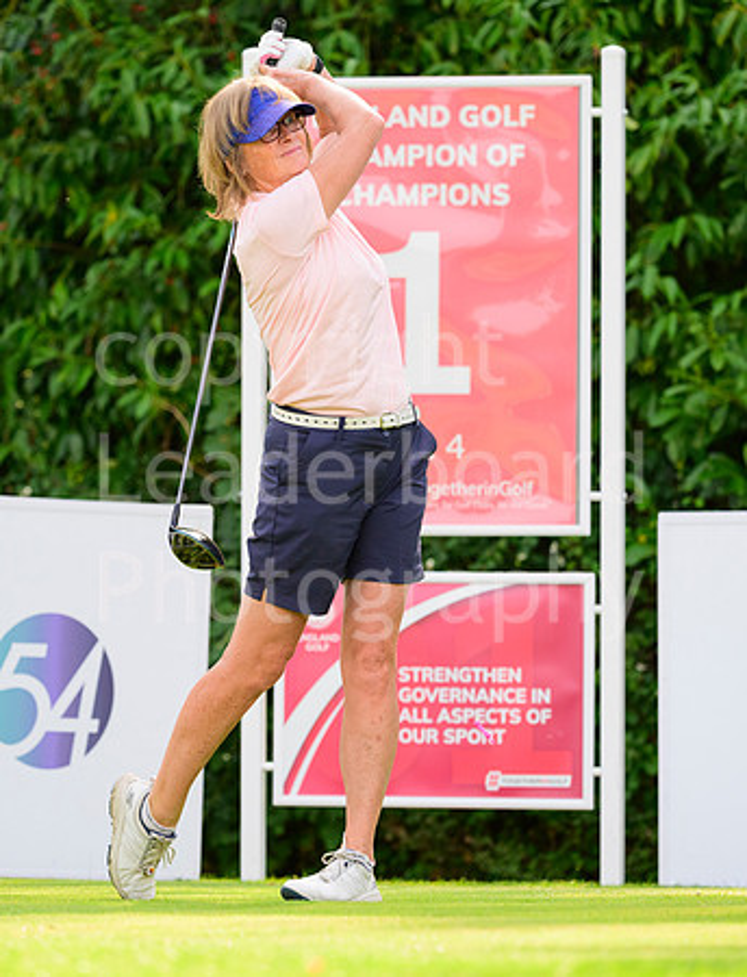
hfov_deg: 5.0
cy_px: 488
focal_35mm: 301
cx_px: 310
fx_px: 8547
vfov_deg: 6.5
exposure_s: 1/1600
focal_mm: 210
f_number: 5
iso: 1000
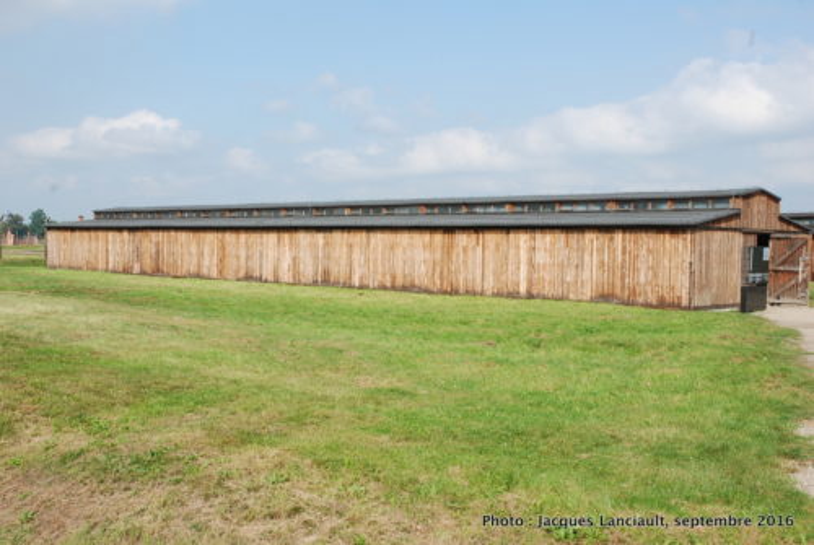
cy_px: 272
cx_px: 407
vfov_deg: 33.1
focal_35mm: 40
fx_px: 917
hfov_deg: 47.9
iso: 100
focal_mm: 27
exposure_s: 1/50
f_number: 16
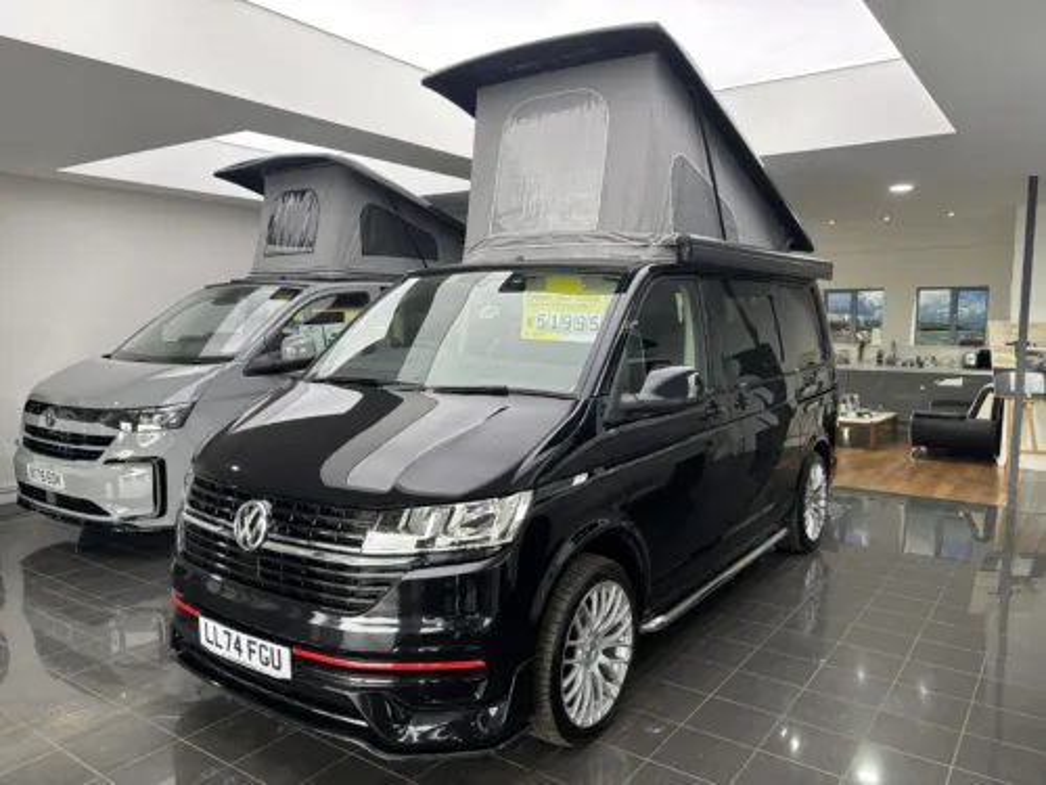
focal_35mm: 26
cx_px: 523
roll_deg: -0.3
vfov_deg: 53.1
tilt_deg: -6.3
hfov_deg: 67.3
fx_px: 786
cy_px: 392
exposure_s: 1/100
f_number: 1.6
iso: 80
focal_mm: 5.96
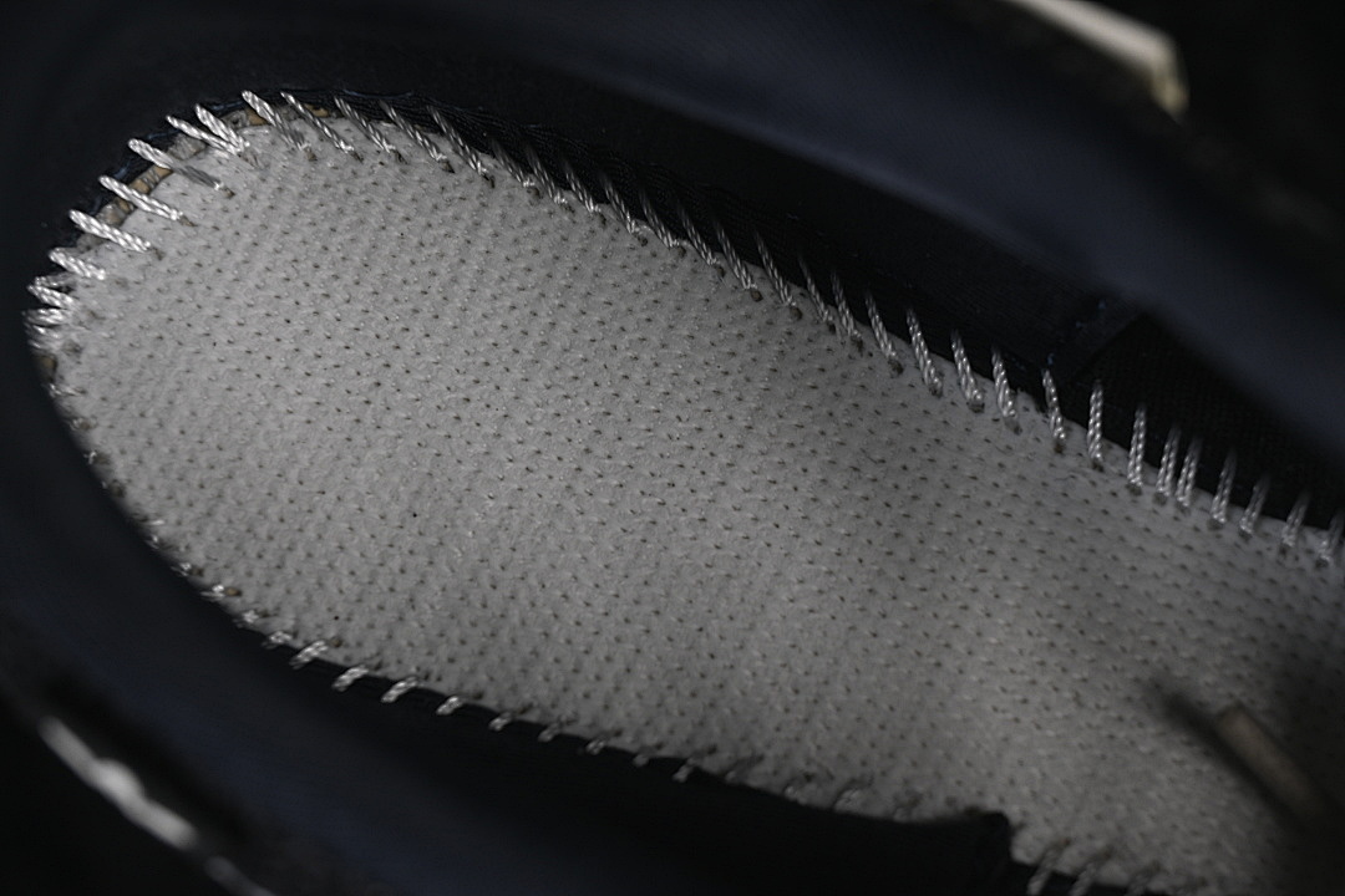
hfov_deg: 27.0
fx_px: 2802
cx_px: 672
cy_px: 448
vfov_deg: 18.2
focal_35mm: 75
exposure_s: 1/60
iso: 160
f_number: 6.3
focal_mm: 50
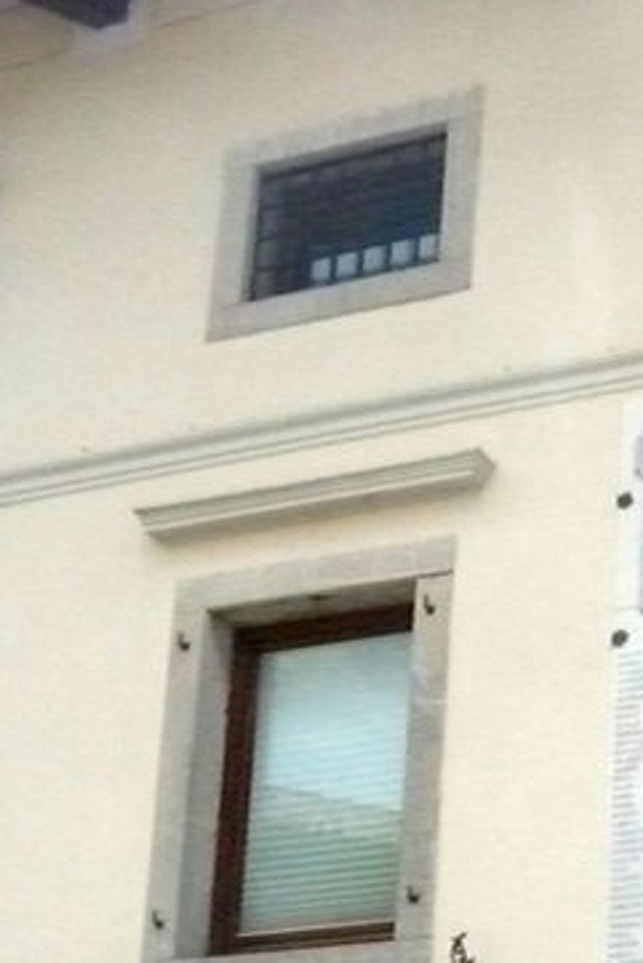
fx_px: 2221
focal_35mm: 83
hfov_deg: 15.8
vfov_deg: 23.7
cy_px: 904
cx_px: 784
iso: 1600
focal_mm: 5.6
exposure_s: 1/2000
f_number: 9
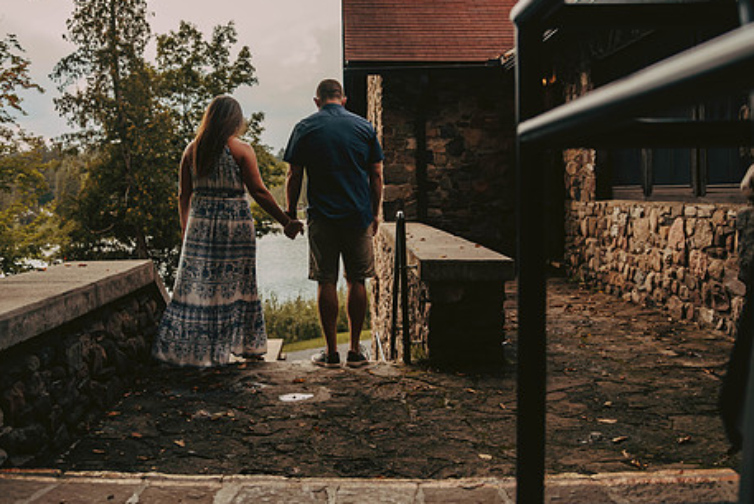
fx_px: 796
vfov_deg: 35.0
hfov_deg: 50.6
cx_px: 330
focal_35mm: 38
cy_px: 204
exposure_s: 1/800
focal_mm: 28
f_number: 2.8
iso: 640
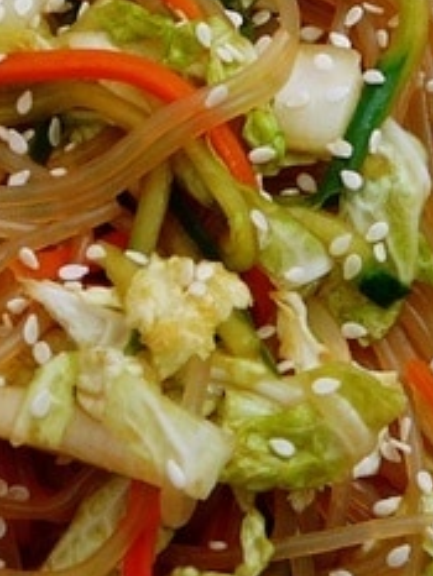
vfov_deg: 18.5
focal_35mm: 105
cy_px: 476
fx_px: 1750
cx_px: 146
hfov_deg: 14.1
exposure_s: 1/60
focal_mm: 5.2
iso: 80
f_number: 2.8
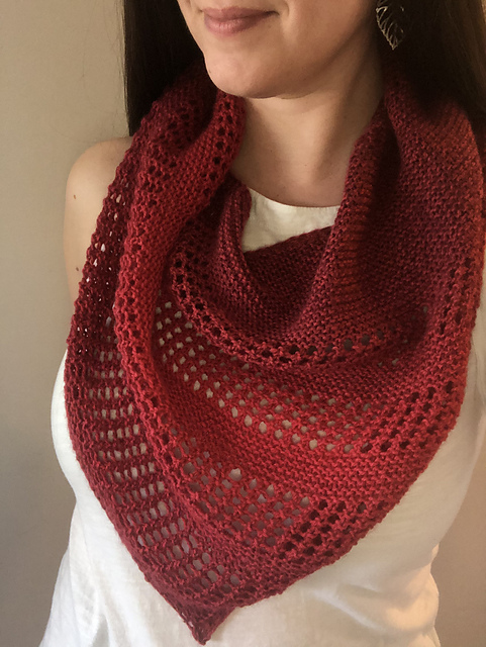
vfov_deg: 56.8
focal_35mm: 32
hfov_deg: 44.2
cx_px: 243
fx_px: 598
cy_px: 324
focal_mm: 2.87
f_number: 2.2
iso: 200
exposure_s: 1/30
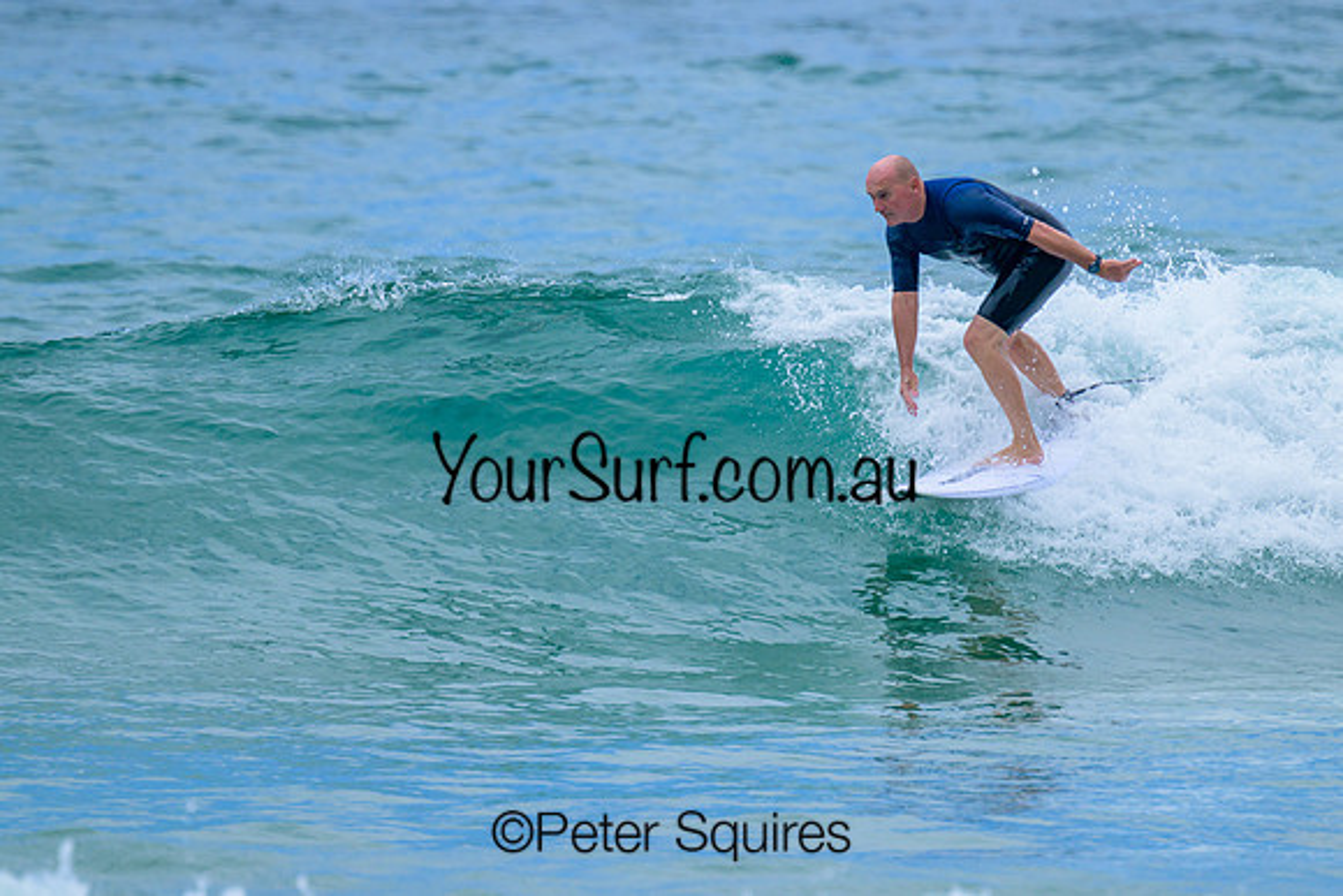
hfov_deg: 2.9
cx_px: 729
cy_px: 343
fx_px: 26570
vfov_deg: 1.9
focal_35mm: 712
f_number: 8
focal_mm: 560
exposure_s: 1/2000
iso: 360
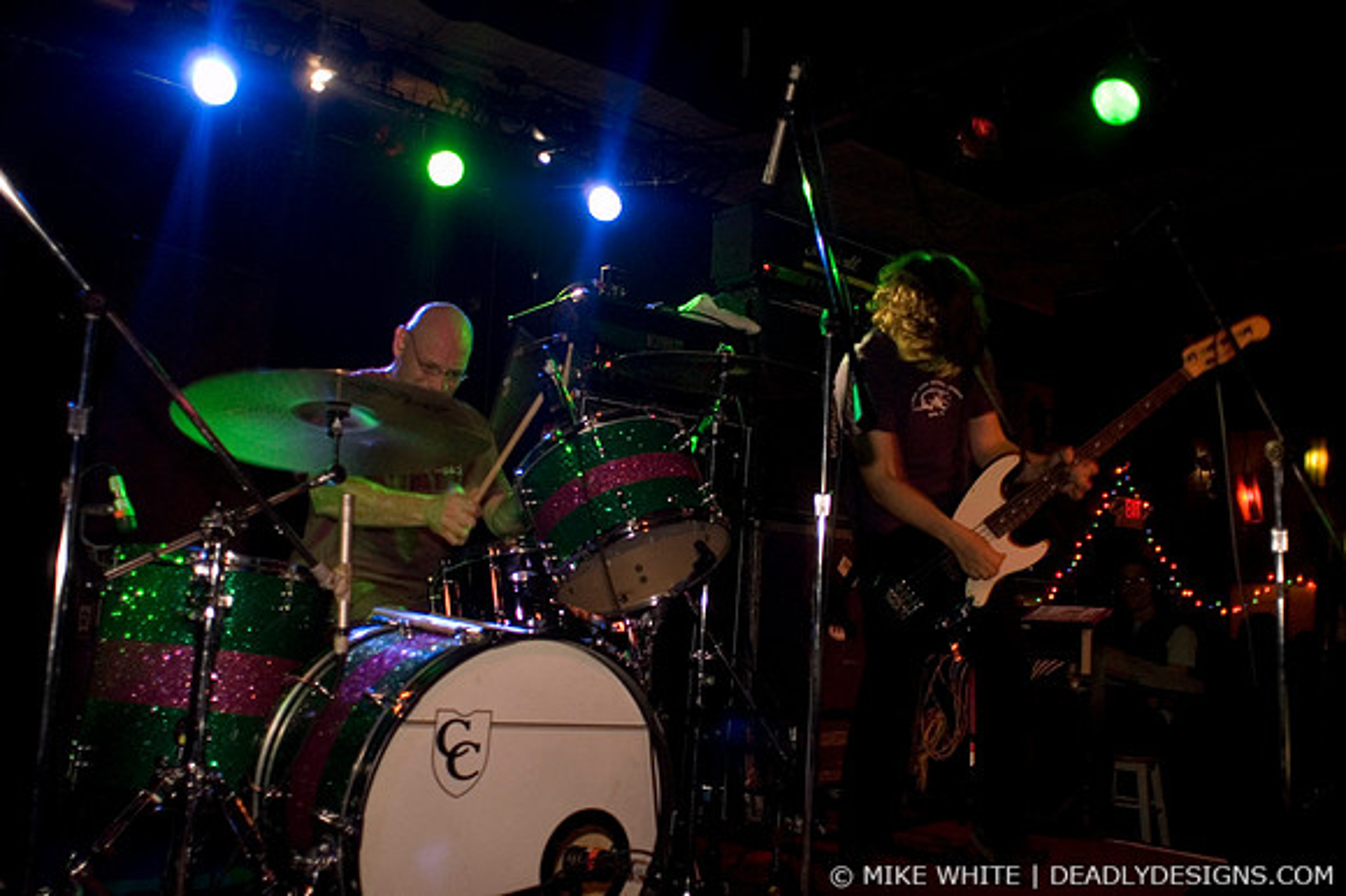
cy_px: 448
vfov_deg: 43.6
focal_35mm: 30
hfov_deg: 62.0
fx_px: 1121
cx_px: 673
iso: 800
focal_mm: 20
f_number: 2.8
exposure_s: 1/40
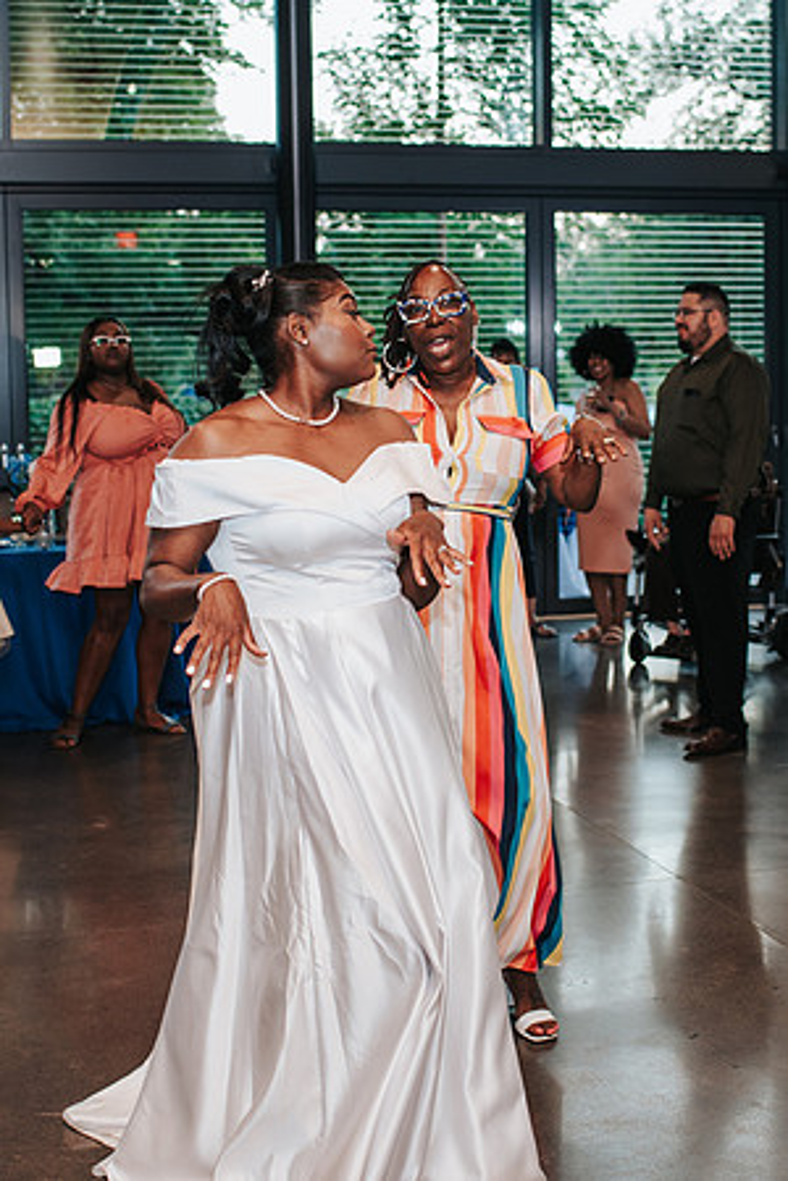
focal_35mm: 57
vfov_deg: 35.0
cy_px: 550
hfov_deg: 23.7
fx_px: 1875
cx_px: 394
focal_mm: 35
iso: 640
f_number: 2.8
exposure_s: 1/160
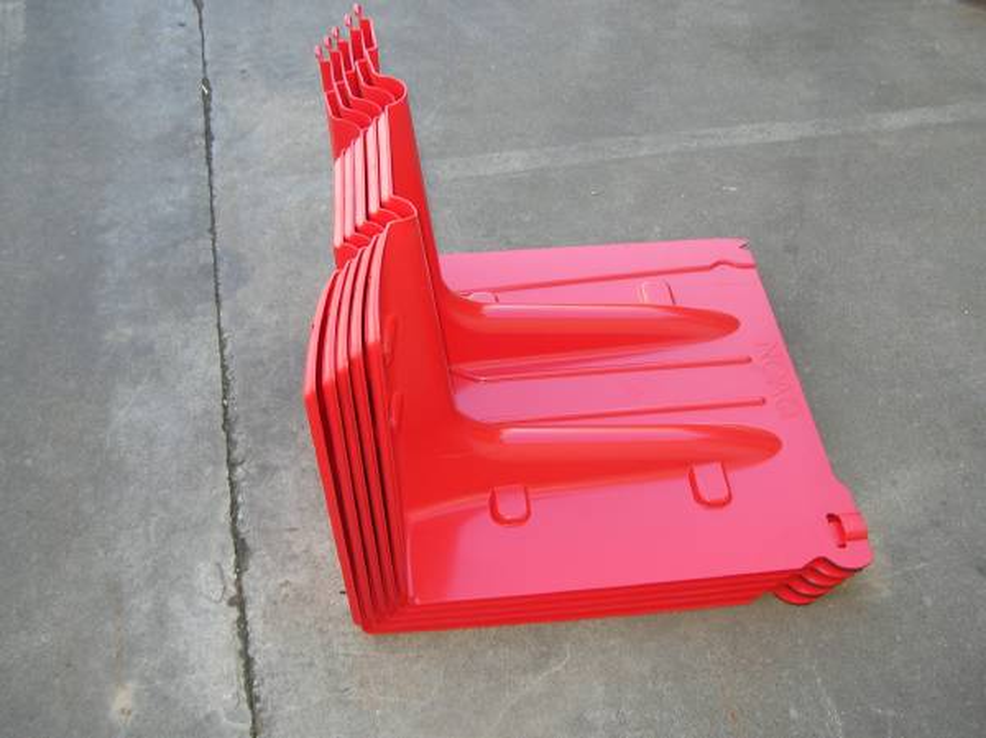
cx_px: 493
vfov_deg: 38.6
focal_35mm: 37
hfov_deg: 50.2
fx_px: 1053
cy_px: 369
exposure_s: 1/53.4
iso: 50
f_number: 2.7
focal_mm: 6.2
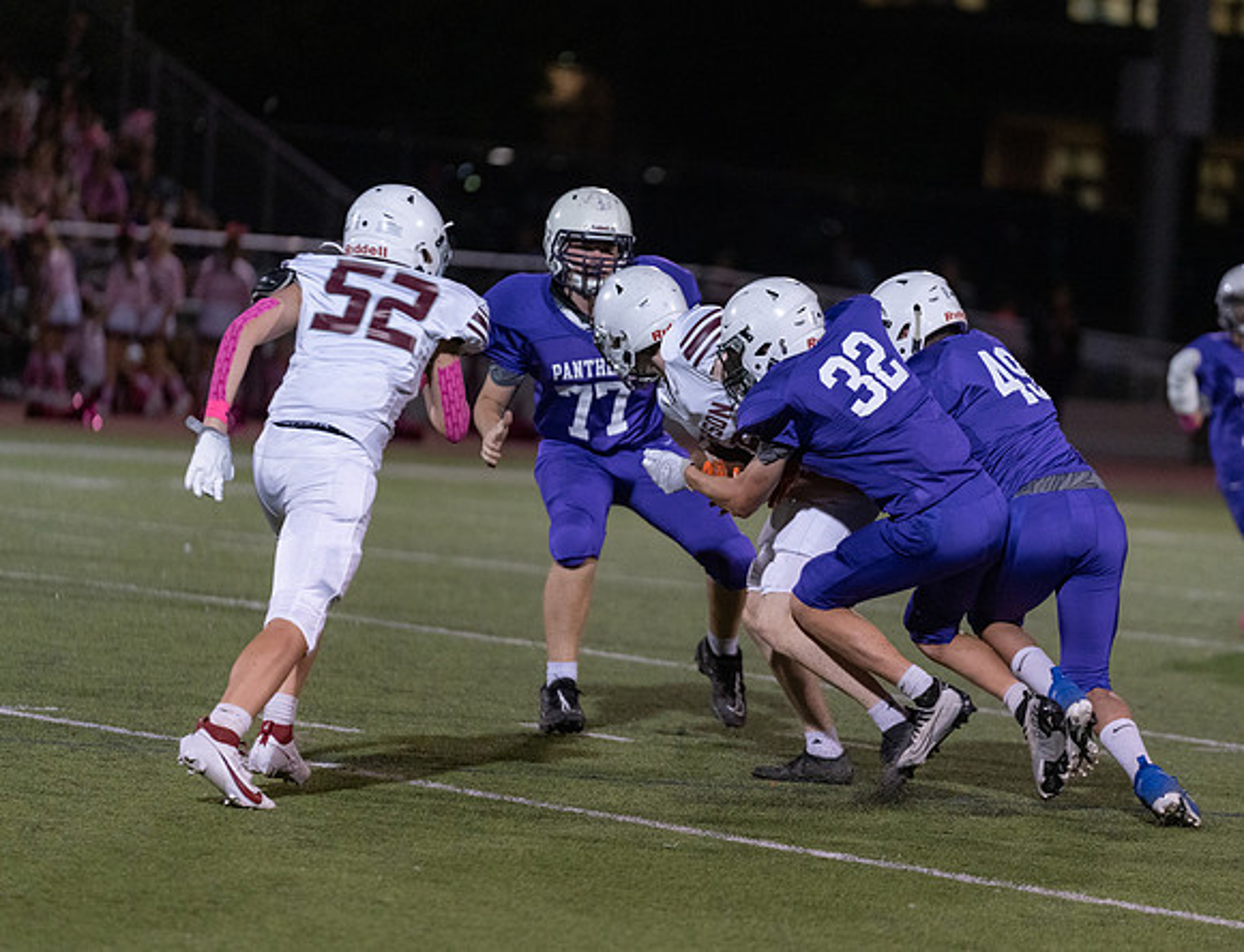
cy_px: 460
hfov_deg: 8.5
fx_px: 8328
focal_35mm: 230
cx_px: 741
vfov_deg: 6.5
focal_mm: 200
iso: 3200
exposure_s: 1/1250
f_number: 2.8
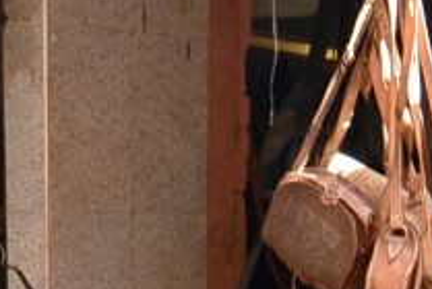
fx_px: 1706
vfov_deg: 8.8
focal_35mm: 142
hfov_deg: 14.1
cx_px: -41
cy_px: 674
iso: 200
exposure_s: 1/160
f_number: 3.5
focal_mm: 11
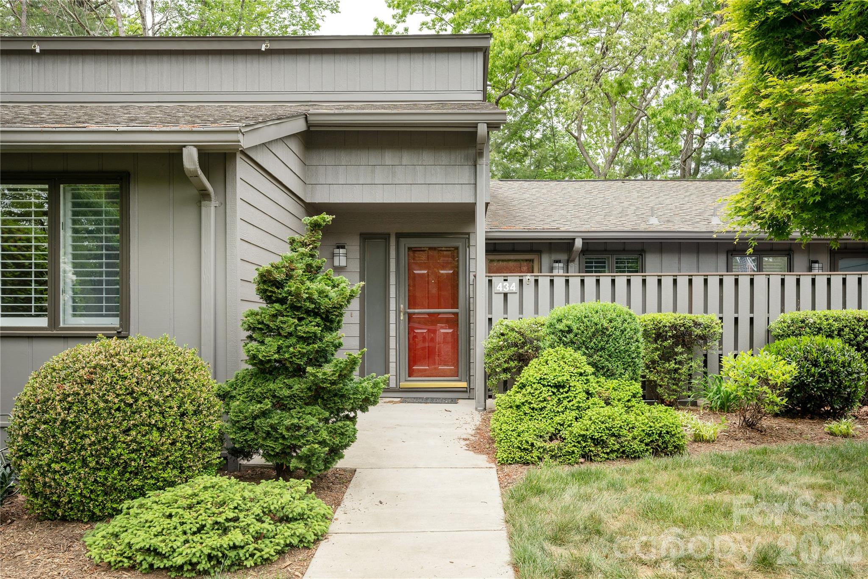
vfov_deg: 43.6
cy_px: 290
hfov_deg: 61.9
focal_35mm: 30
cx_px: 434
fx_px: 723
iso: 250
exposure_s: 1/160
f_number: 7.1
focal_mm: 30
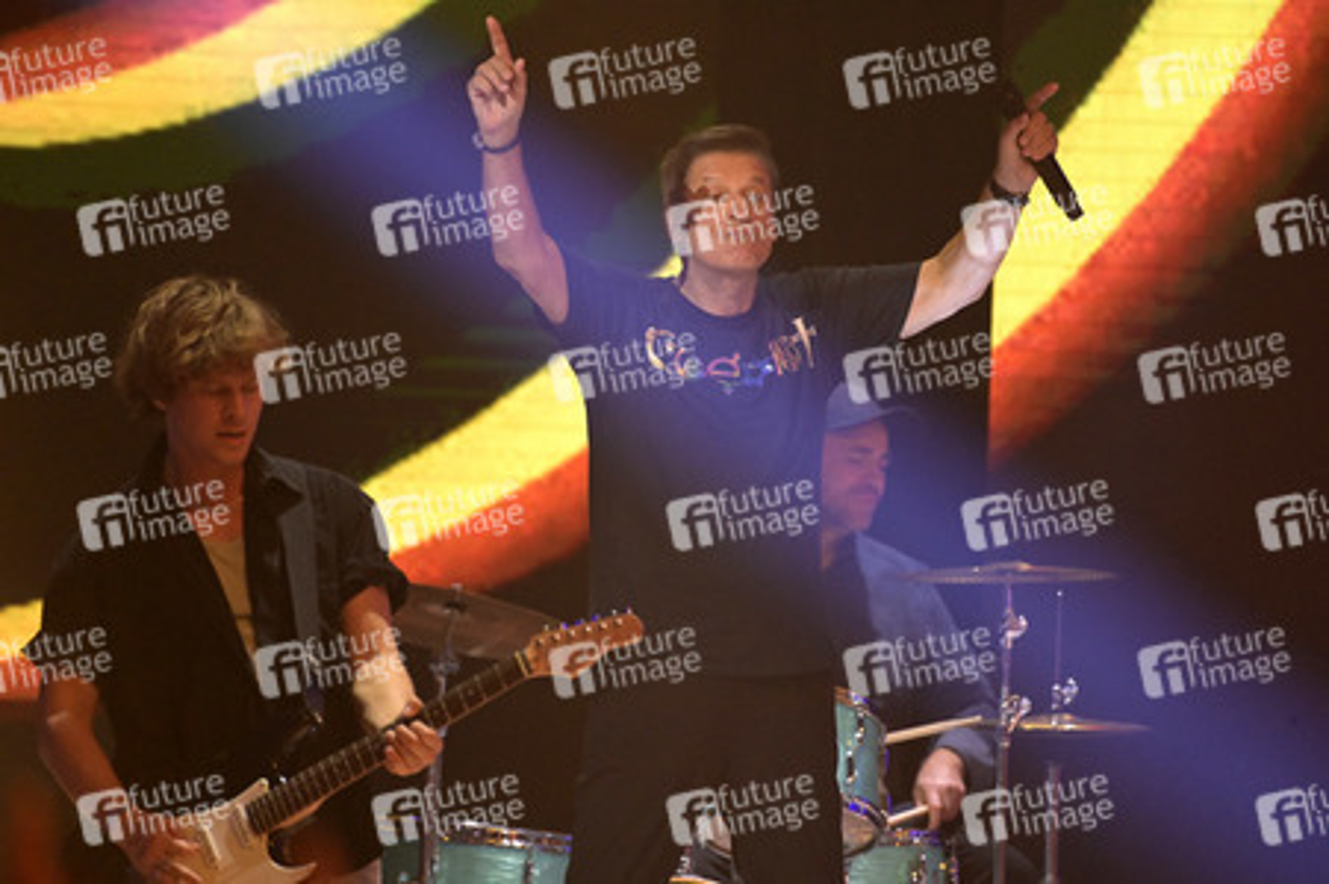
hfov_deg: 4.5
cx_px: 664
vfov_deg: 3.0
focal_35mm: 460
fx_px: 16969
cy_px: 442
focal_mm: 460
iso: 8000
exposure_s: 1/500
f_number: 5.6
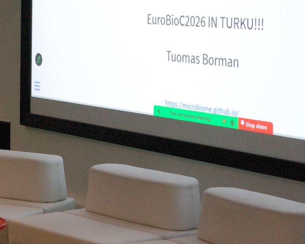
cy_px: 31
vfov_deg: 11.5
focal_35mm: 133
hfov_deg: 14.1
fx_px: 1200
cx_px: -34
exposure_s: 1/125
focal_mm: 38
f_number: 5.6
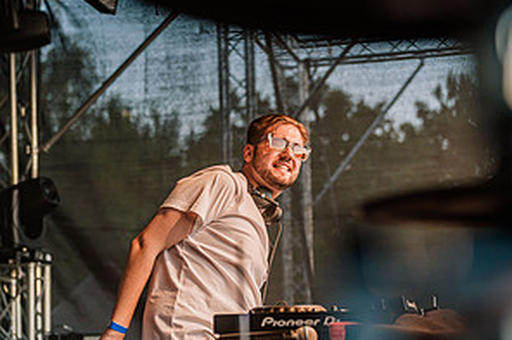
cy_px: 217
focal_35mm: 79
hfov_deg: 25.7
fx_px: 1123
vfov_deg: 17.2
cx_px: 258
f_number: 2.5
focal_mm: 52
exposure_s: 1/160
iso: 250
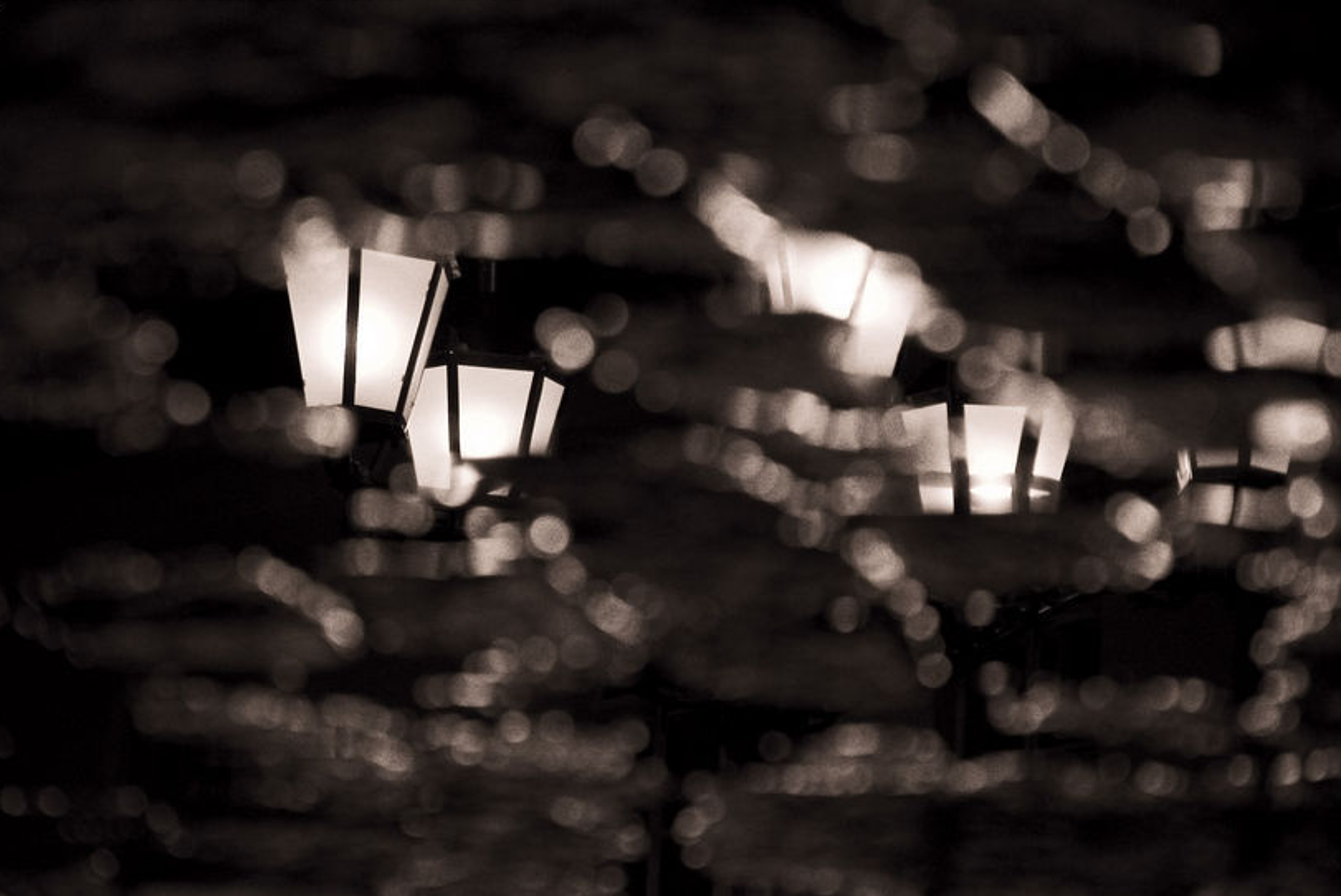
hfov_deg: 7.3
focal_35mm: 283
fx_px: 10549
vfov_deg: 4.9
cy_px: 445
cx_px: 632
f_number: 6
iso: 400
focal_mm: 170
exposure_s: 1/20
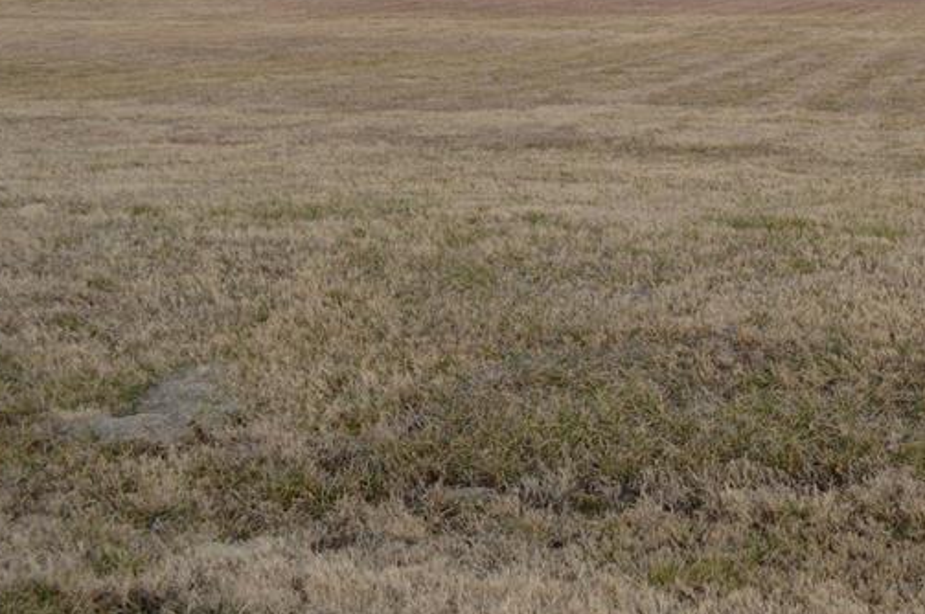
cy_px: 68
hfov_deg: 33.4
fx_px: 1411
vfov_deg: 23.9
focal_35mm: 55
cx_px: 914
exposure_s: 1/100
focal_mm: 18
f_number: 5
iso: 400
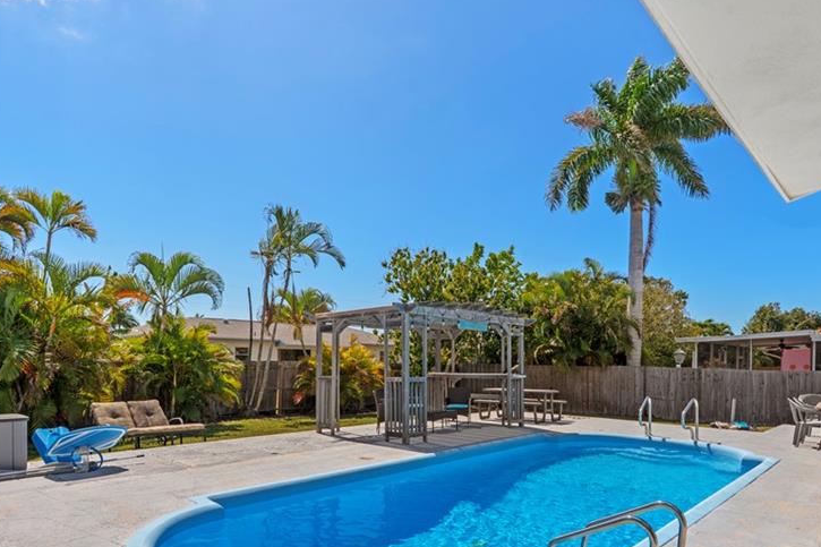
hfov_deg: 73.7
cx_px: 418
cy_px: 361
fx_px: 547
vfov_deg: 52.2
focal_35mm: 24
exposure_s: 1/250
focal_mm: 17
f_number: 10
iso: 100
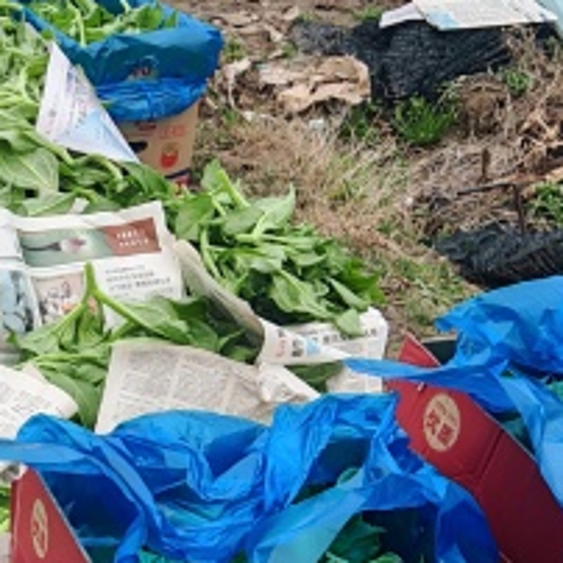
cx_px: -206
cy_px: 715
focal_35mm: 112
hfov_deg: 14.8
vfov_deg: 14.9
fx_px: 2061
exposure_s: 1/720
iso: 50
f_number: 1.9
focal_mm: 6.67
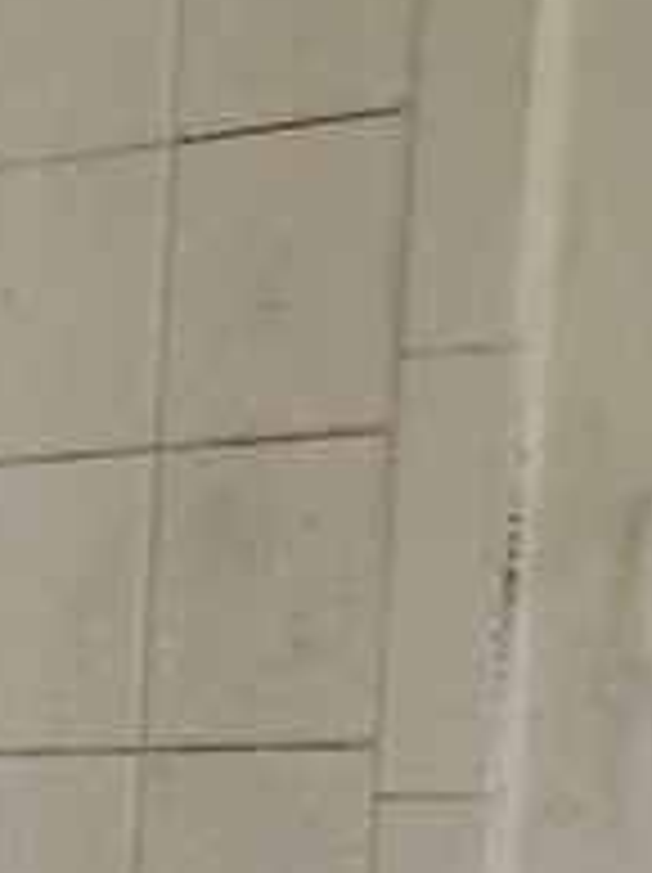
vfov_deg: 9.9
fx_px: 4782
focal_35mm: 190
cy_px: 1512
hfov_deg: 7.3
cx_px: -967
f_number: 1.8
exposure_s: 1/30
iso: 500
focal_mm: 5.54
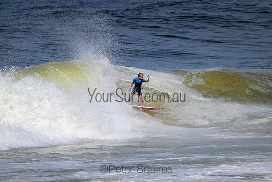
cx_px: 136
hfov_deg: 2.6
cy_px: 91
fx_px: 6046
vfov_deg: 1.7
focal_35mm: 800
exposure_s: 1/2000
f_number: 11
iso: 360
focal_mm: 800
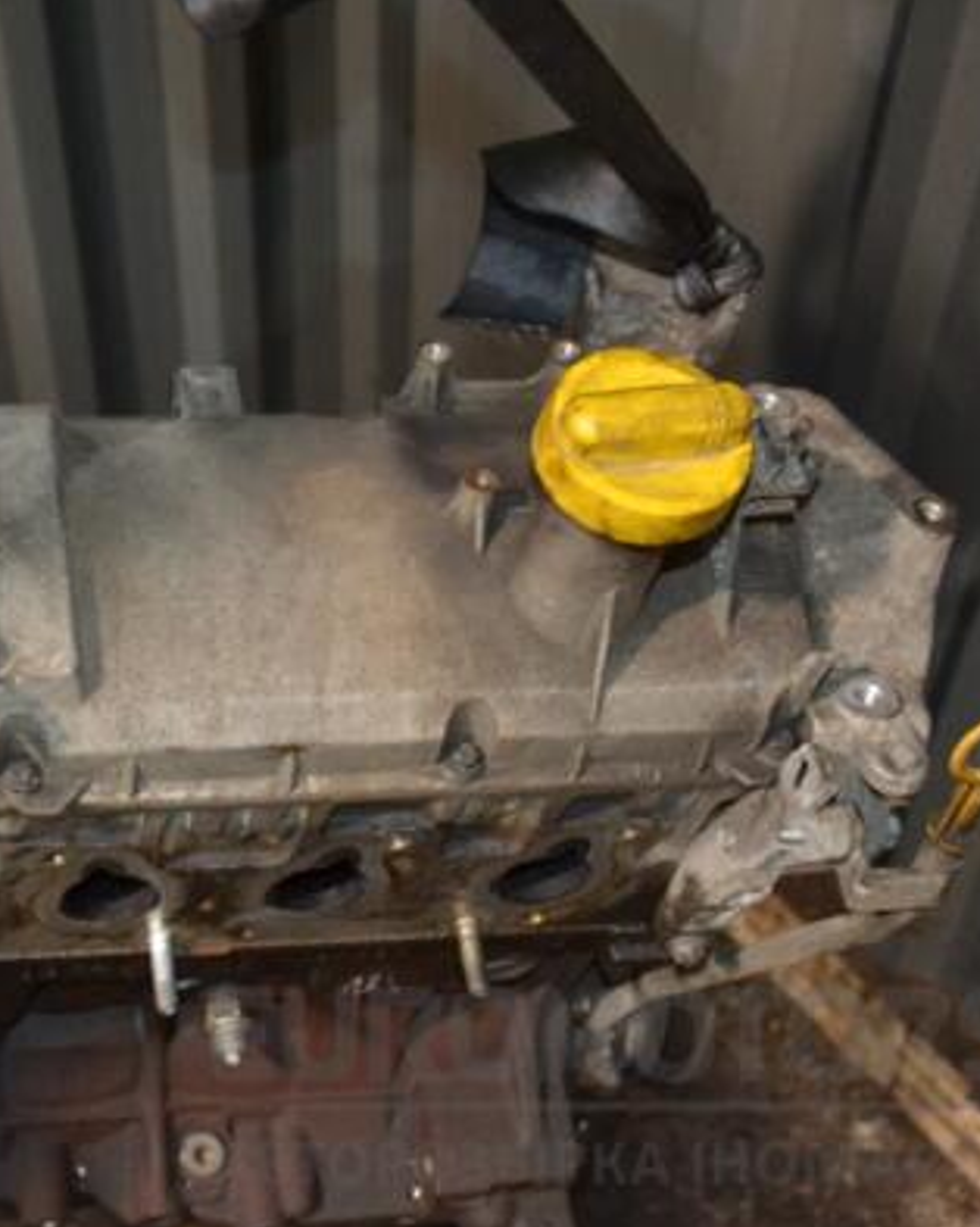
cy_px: 618
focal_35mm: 54
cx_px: 153
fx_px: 1949
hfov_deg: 27.5
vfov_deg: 34.9
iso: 1800
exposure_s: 1/60
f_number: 4
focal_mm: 25
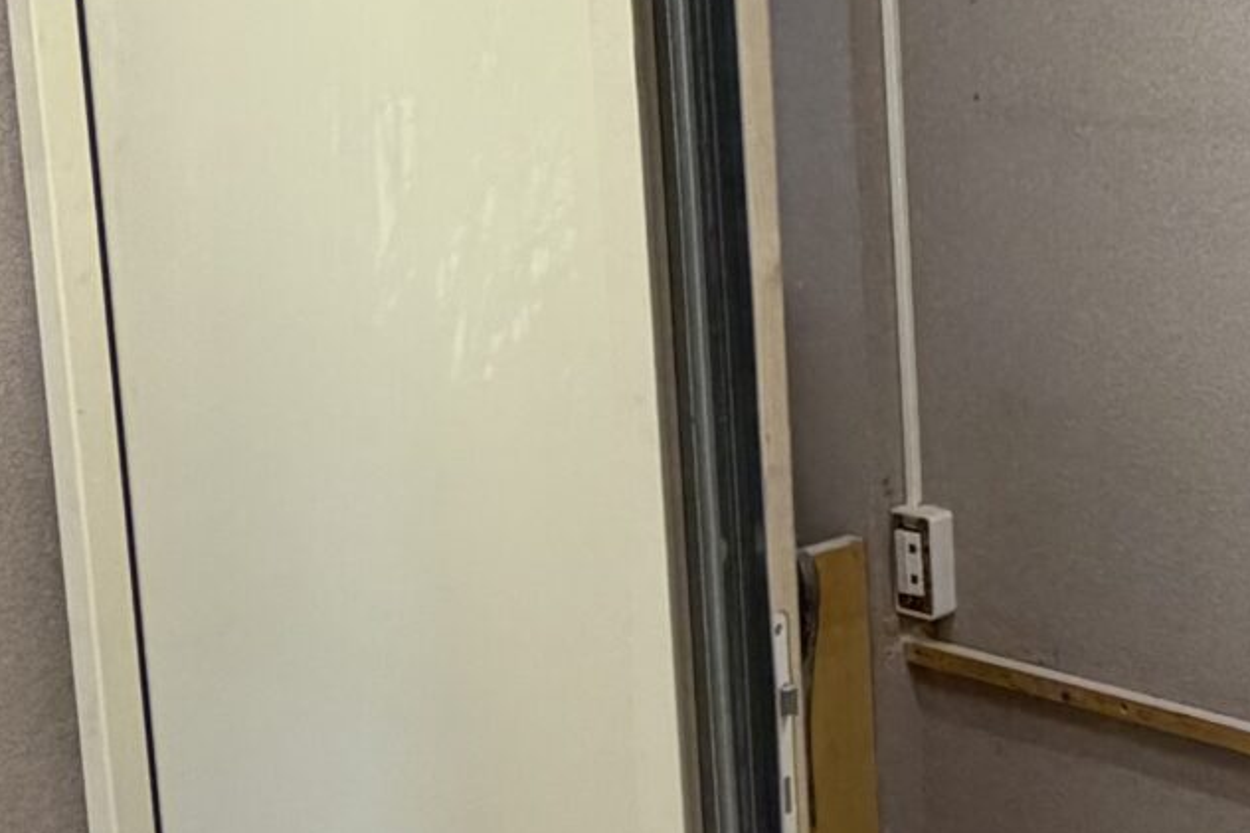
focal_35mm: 59
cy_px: 257
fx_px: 2048
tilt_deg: -7.3
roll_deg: +0.0
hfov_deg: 30.3
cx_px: 1384
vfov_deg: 22.9
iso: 250
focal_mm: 2.22
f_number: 2.2
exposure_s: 1/100
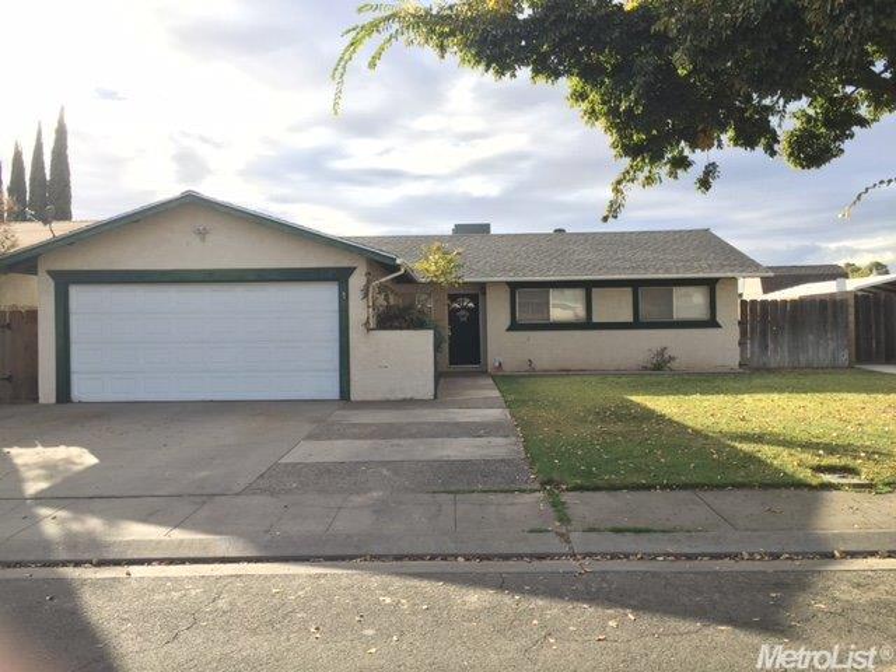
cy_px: 336
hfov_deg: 61.7
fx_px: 751
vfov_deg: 48.2
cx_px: 448
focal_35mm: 29
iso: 32
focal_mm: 4.15
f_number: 2.2
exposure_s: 1/638
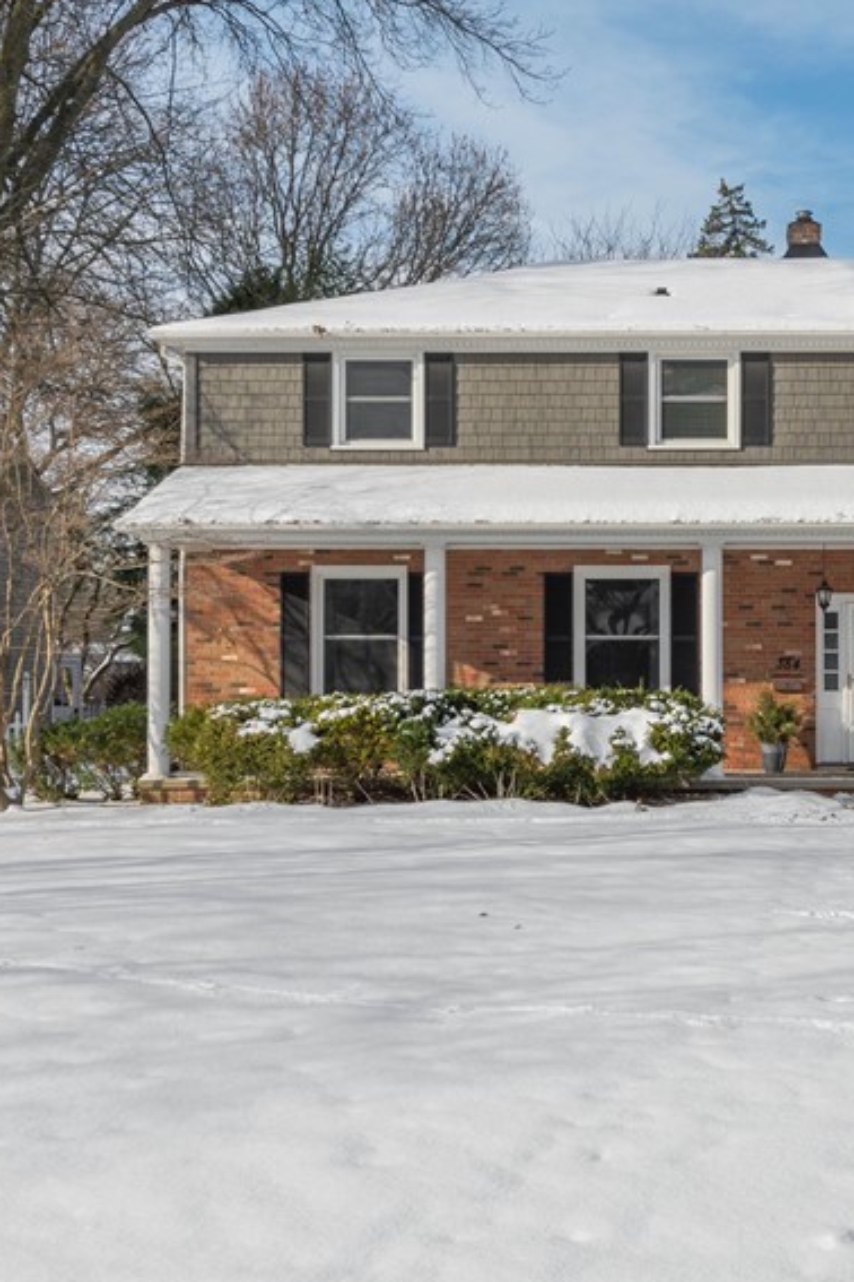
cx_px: 907
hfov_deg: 27.1
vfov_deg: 42.7
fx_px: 1637
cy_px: 614
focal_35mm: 46
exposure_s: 1/800
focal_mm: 24
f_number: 9
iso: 100
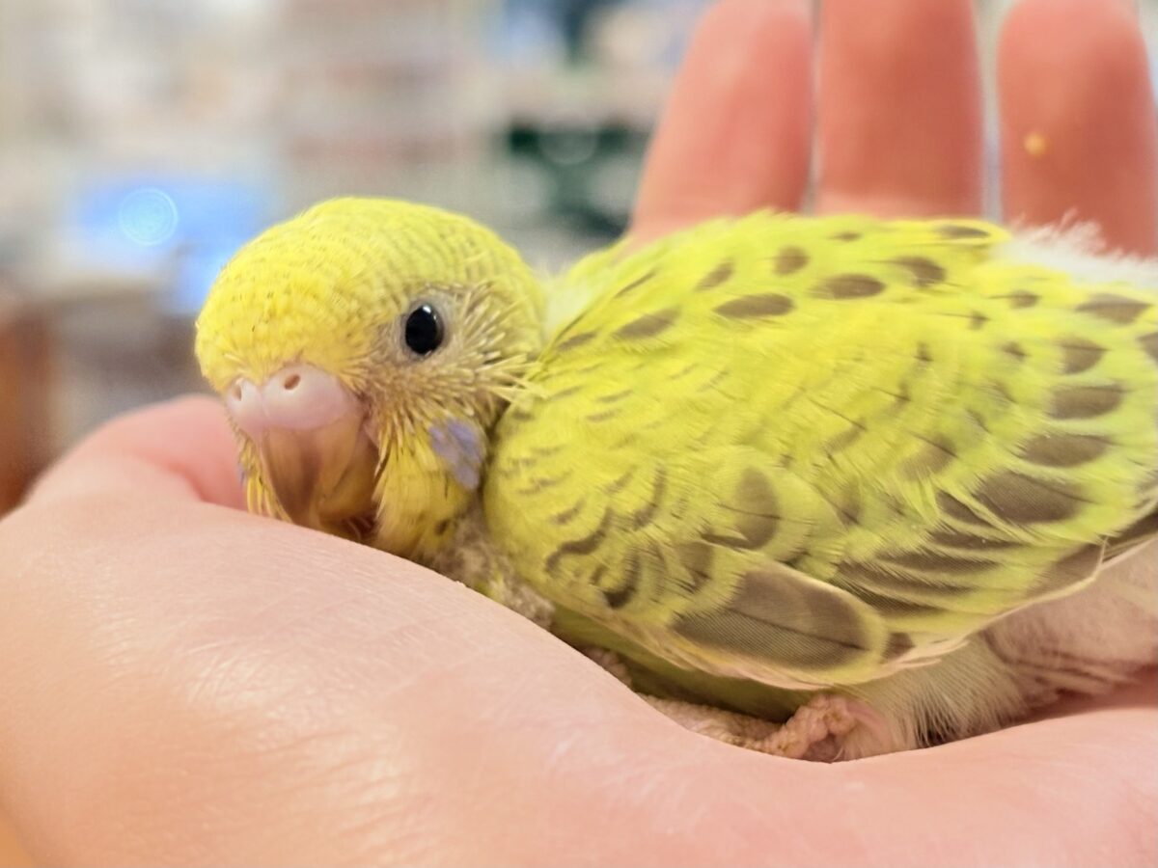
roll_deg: +1.7
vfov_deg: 28.0
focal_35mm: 52
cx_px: 579
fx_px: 1740
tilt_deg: -5.0
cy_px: 434
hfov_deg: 36.8
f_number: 1.6
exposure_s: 1/114
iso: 50
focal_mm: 5.96
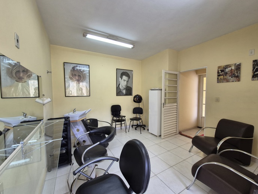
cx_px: 129
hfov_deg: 106.2
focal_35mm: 13
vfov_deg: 89.9
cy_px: 97
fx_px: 97
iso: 100
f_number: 2.2
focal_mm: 2.2
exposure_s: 1/60
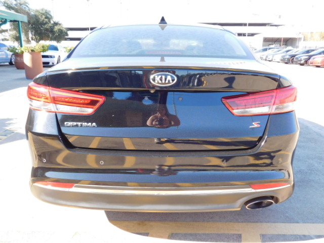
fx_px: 281
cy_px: 122
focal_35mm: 30
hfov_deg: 60.0
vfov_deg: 46.8
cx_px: 162
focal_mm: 5.3
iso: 125
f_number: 3.2
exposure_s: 1/200
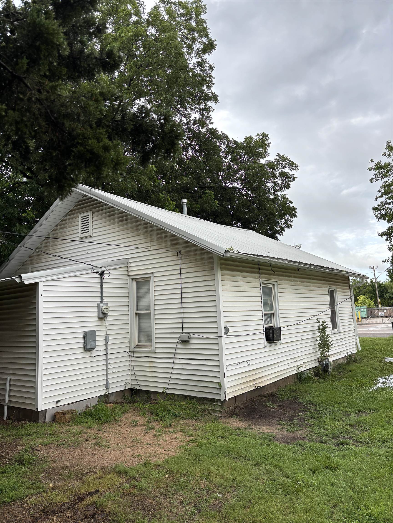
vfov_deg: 67.3
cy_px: 262
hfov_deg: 53.1
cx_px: 196
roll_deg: +1.3
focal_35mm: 26
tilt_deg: +7.5
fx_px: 394
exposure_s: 1/742
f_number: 1.6
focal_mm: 5.96
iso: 50
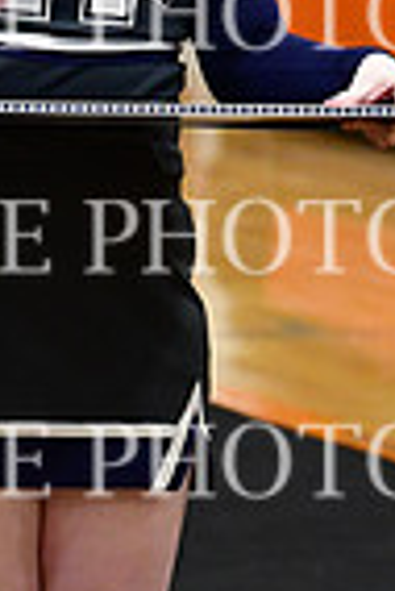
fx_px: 13101
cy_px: 125
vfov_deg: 2.6
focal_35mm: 798
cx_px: 56
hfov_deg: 1.7
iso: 4000
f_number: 4
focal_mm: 130
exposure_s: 1/500
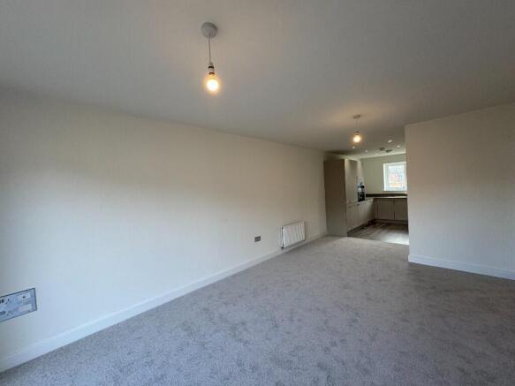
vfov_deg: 85.7
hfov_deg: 102.1
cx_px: 258
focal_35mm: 14
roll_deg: +3.7
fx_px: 208
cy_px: 193
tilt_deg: -1.1
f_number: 2.2
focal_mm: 2.22
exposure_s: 1/100
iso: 100
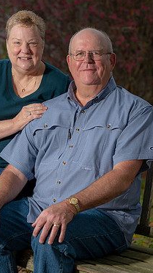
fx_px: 1155
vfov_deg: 13.4
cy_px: 136
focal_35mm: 160
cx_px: 76
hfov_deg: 7.6
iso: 160
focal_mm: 98
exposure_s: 1/200
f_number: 4.5
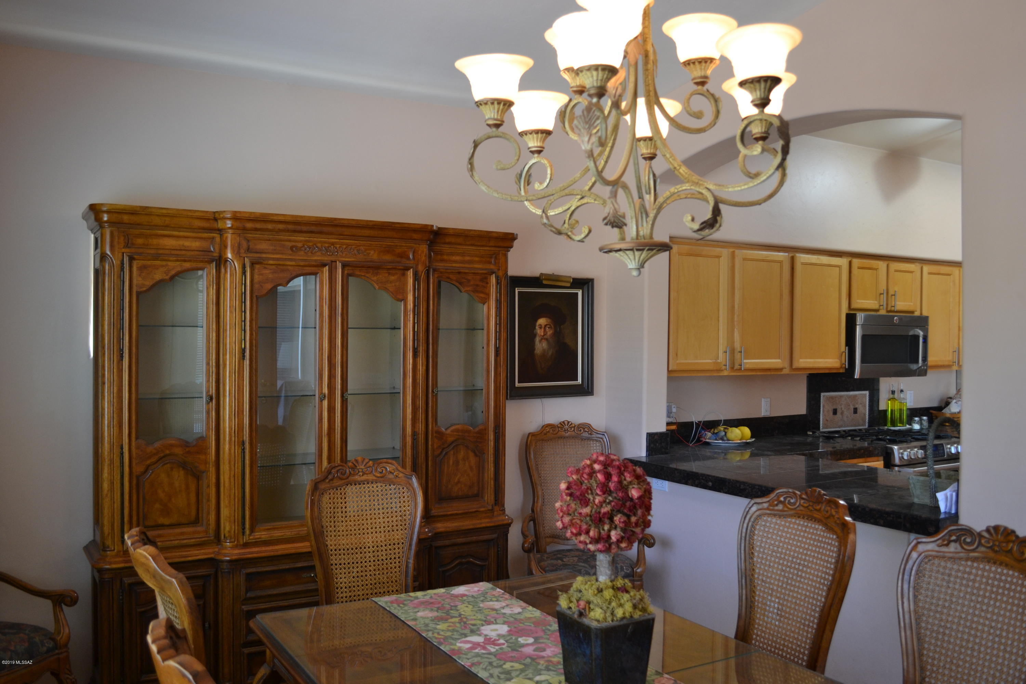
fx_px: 855
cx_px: 513
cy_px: 342
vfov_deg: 43.6
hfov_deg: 61.9
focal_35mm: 30
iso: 400
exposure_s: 1/60
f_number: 3.8
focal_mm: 20
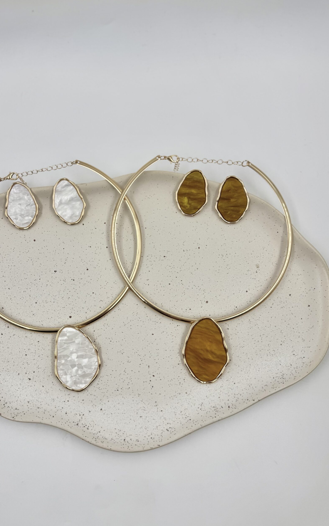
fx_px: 373
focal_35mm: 26
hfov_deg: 47.5
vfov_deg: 70.4
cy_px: 261
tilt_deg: -79.2
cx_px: 140
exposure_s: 1/1311
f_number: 1.78
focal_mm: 6.76
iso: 80
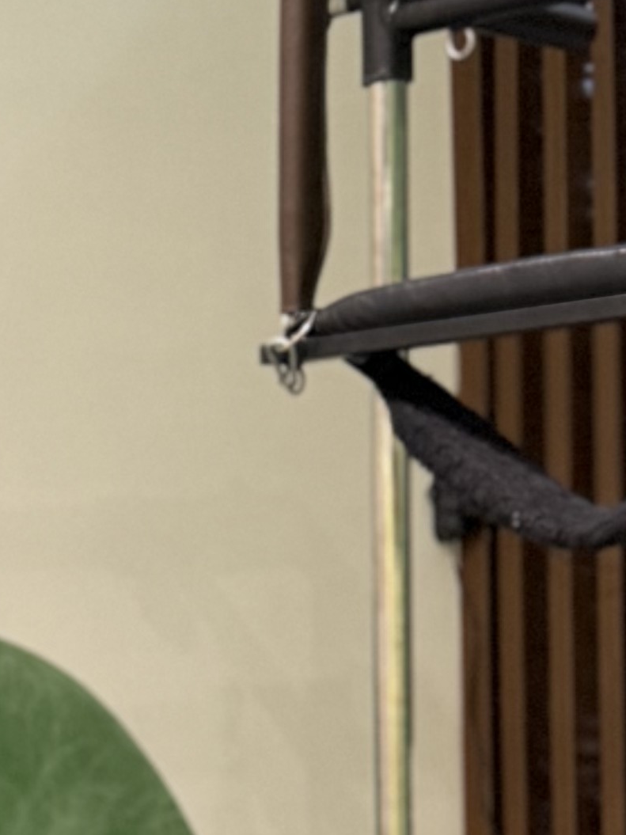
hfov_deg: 10.9
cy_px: 877
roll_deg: +2.4
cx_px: -351
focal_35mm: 130
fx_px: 3135
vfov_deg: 14.9
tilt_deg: -3.7
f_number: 1.78
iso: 250
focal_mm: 6.76
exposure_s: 1/60
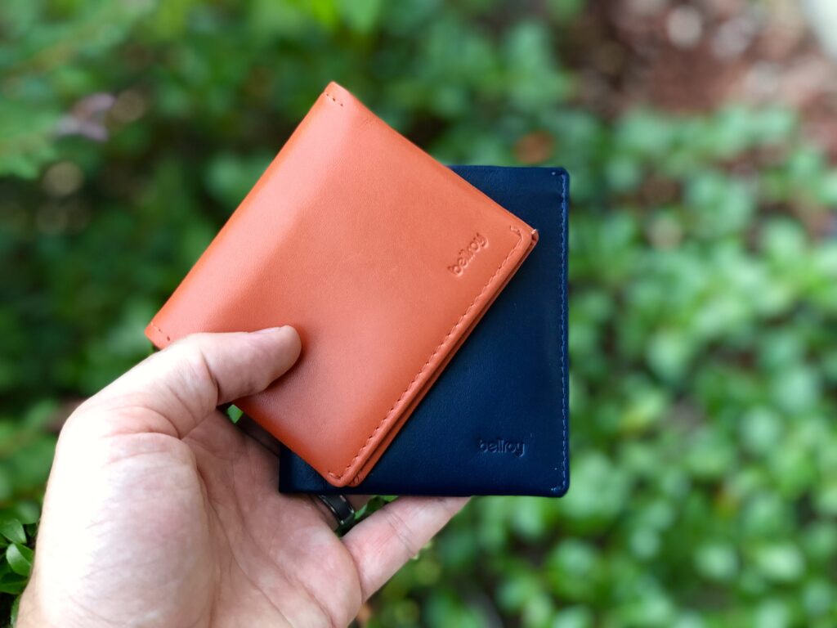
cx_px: 418
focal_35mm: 52
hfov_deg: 36.8
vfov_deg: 28.0
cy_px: 314
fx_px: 1257
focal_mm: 6
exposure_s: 1/60
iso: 100
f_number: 2.4
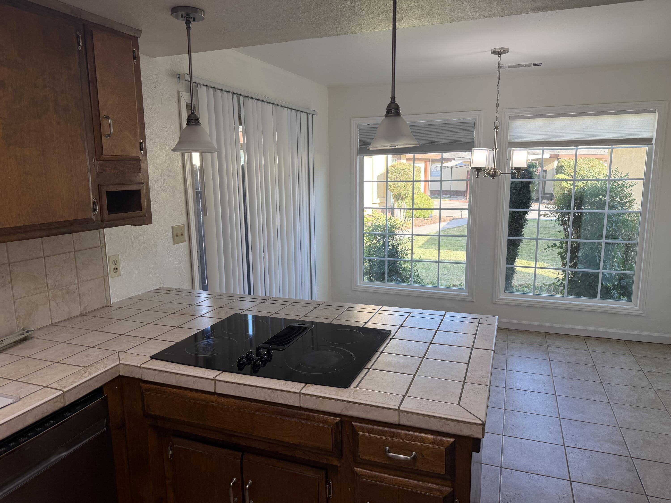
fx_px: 465
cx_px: 336
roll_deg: +0.9
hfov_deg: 71.6
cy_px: 252
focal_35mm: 24
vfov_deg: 56.8
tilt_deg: -9.9
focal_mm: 6.76
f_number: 1.78
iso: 100
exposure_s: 1/189
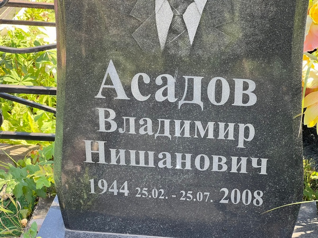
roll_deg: +1.3
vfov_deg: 19.1
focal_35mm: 77
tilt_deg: -28.0
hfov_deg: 25.3
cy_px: 119
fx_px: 707
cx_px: 159
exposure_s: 1/121
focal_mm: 9
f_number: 2.8
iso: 100
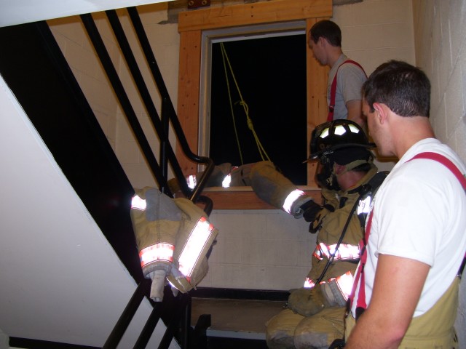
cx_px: 233
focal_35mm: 37
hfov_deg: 50.1
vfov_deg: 38.7
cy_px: 174
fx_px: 498
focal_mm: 6
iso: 80
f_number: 2.7
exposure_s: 1/30
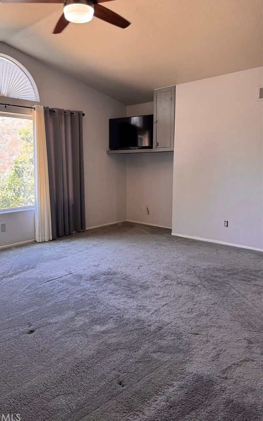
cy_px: 208
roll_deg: +1.1
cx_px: 102
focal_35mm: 26
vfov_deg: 70.4
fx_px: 298
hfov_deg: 47.2
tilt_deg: -6.5
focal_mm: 6.76
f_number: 1.78
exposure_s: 1/120
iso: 125
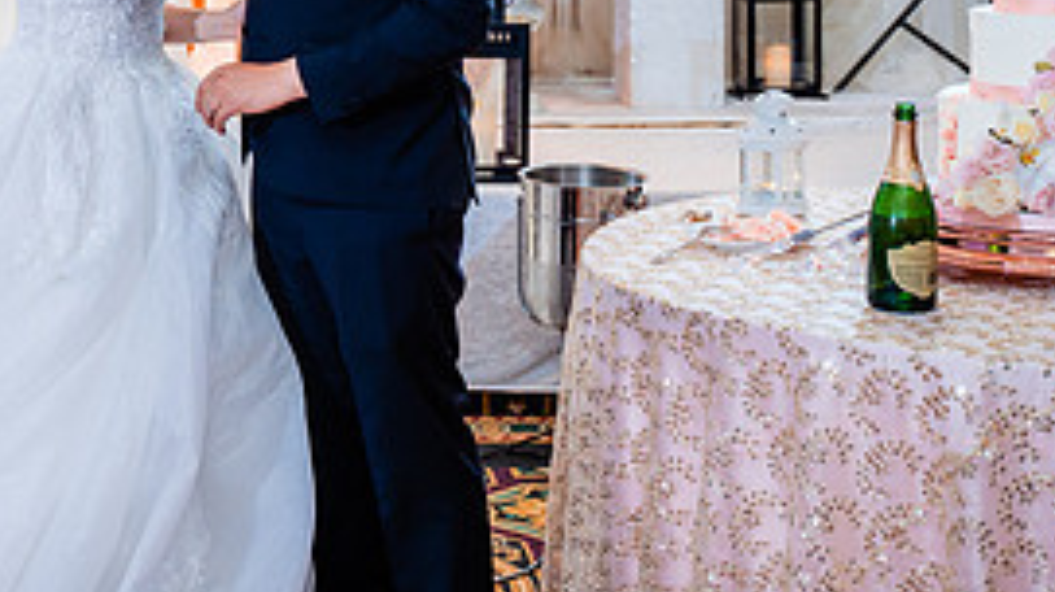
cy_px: 6
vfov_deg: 13.0
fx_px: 2572
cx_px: 93
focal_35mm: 92
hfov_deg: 22.6
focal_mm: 41
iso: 800
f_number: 3.5
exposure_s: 1/160
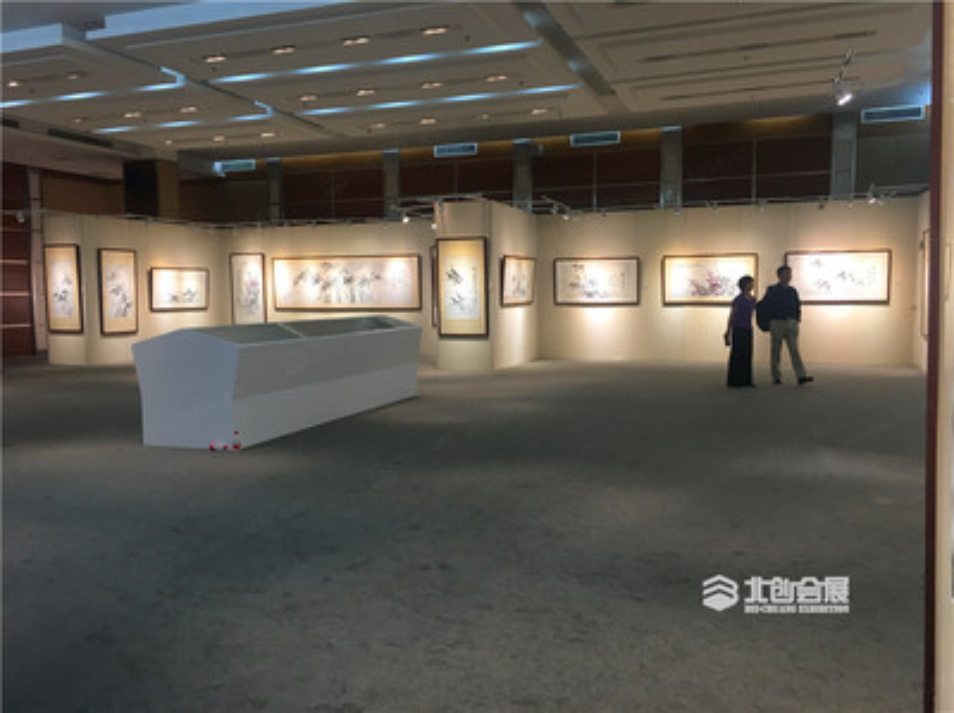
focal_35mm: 29
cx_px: 477
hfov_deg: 61.7
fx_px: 798
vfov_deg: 48.1
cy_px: 356
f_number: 2.2
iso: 25
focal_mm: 4.15
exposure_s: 1/33
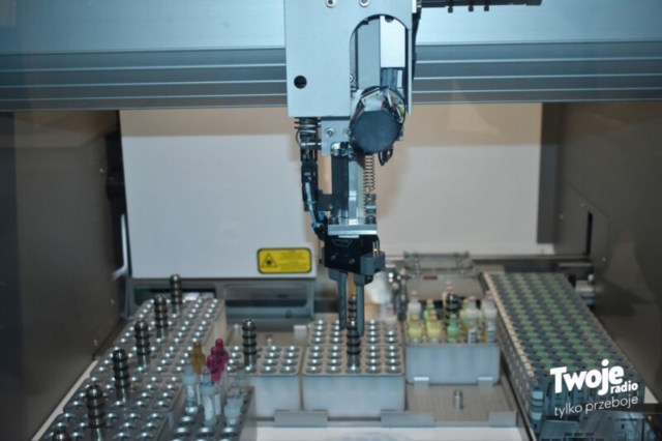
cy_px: 220
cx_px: 331
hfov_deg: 43.6
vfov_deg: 29.8
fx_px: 827
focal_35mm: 45
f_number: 4.2
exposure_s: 1/160
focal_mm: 30
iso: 800
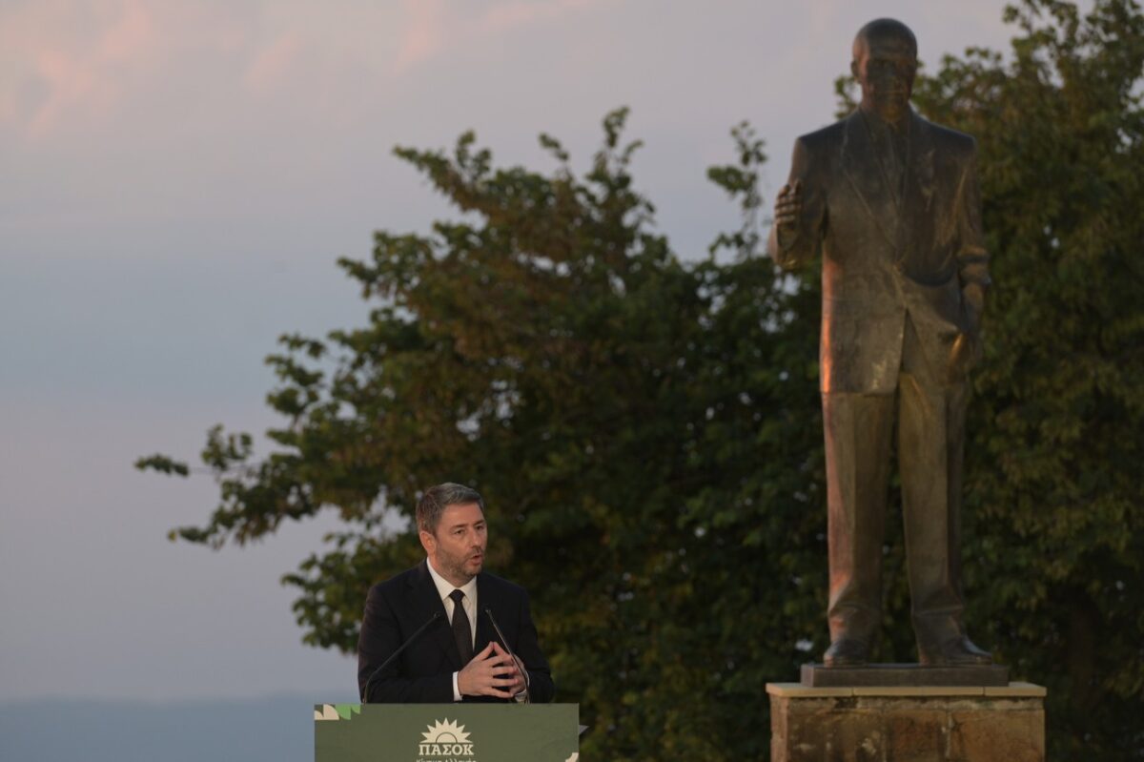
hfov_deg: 10.3
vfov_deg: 6.9
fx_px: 6353
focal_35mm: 200
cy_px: 381
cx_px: 572
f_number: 4
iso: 500
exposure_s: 1/500
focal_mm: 200
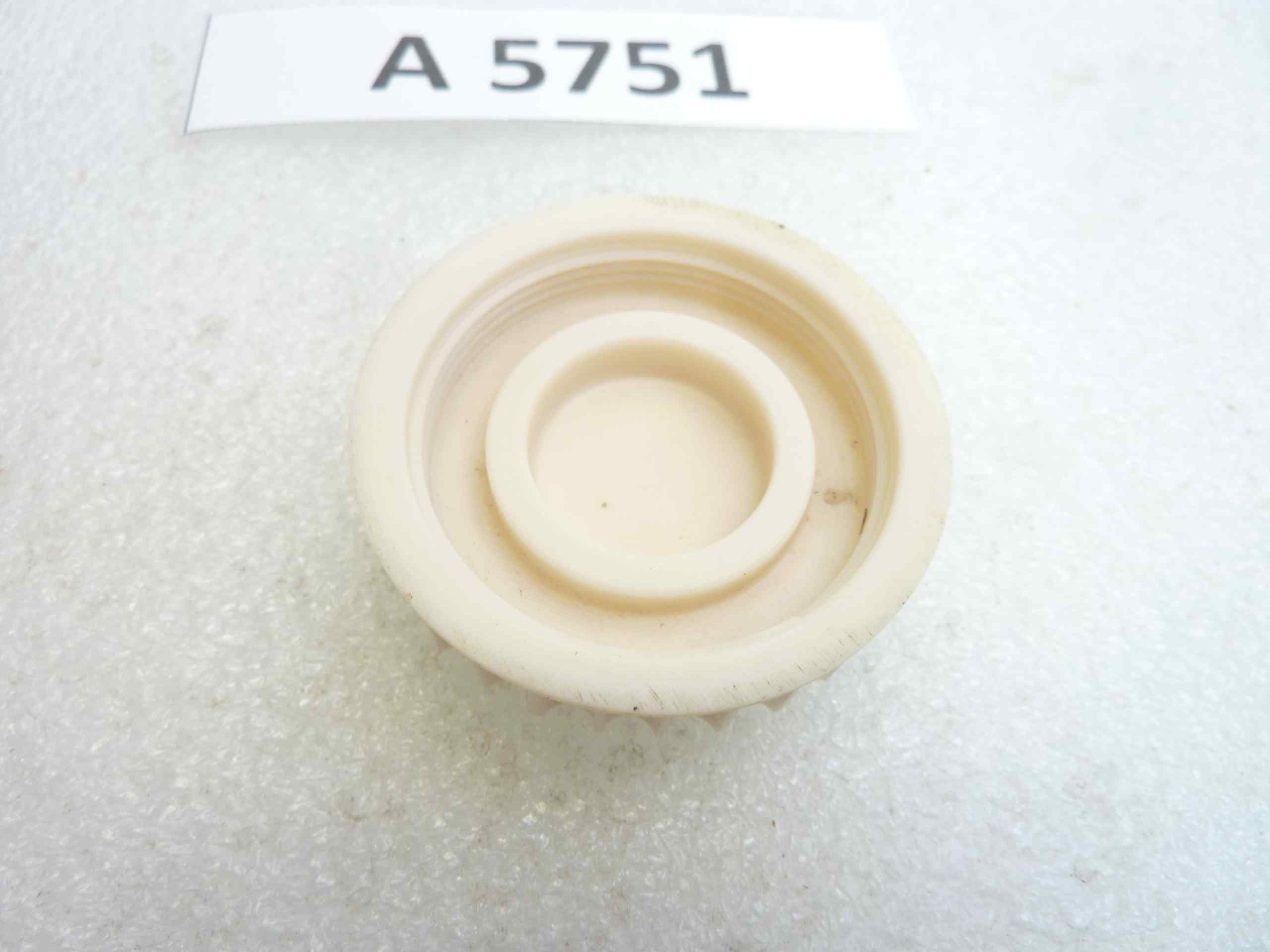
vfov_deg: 54.9
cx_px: 635
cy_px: 476
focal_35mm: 25
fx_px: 917
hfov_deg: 69.4
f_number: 3.3
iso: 80
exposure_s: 1/15
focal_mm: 4.1
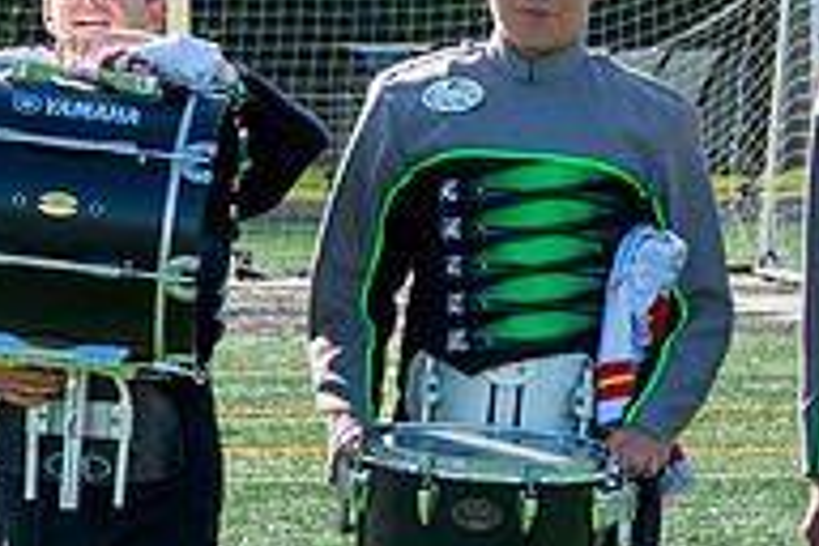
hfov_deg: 6.0
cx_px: 989
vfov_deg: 4.0
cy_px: 325
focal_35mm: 342
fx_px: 7780
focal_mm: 70
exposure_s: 1/640
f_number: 9
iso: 400
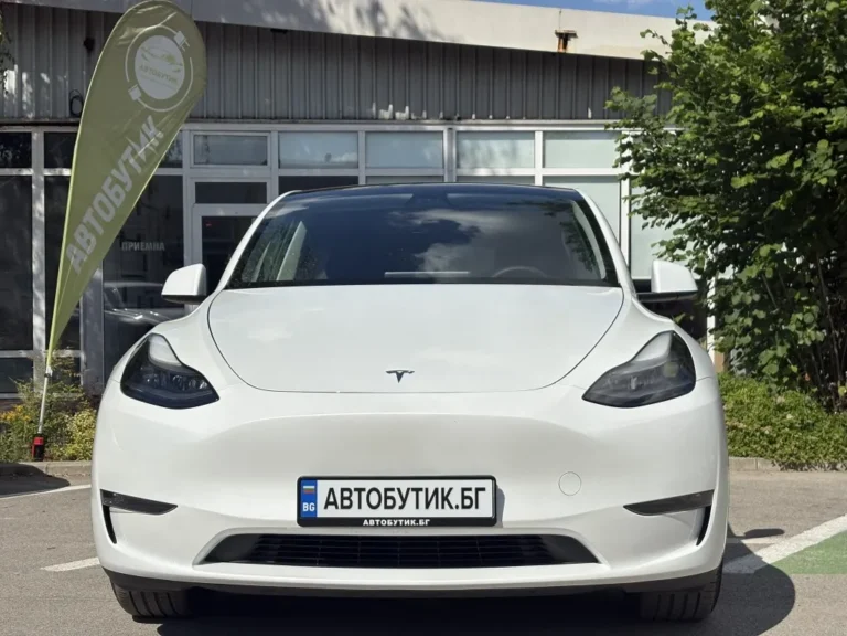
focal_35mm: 52
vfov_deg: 28.0
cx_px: 424
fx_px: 1272
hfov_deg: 36.8
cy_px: 318
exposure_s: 1/7042
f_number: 1.6
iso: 25
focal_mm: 5.96
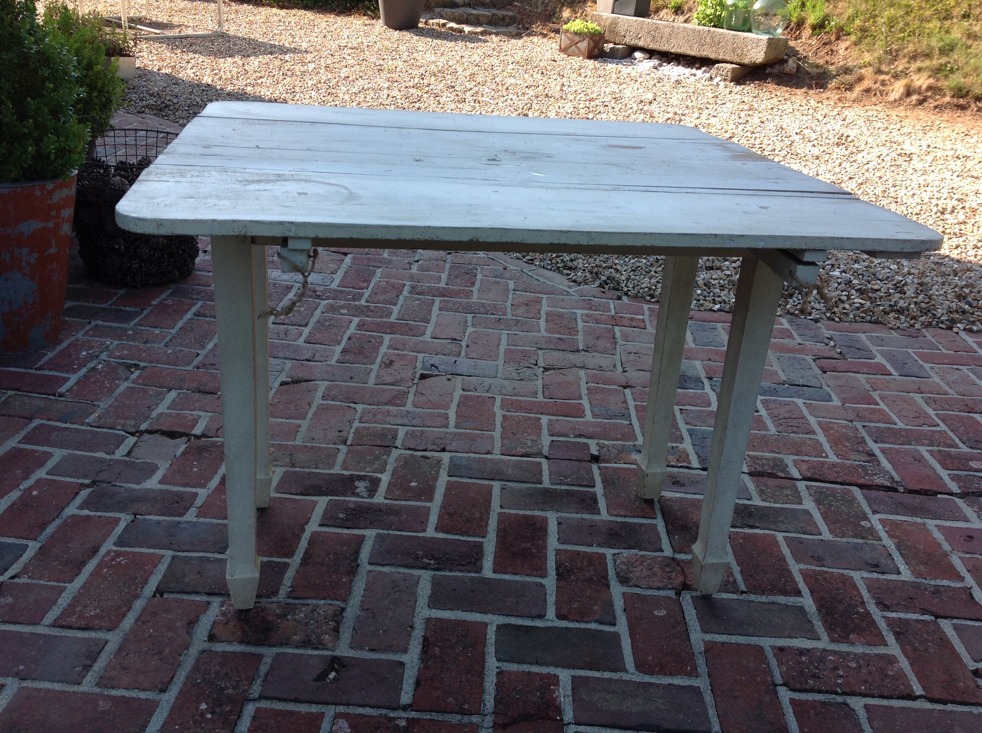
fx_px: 991
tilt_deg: -23.4
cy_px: 366
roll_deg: -4.2
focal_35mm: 35
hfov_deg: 52.7
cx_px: 491
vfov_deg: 40.6
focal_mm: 4.28
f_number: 2.4
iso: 50
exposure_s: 1/451
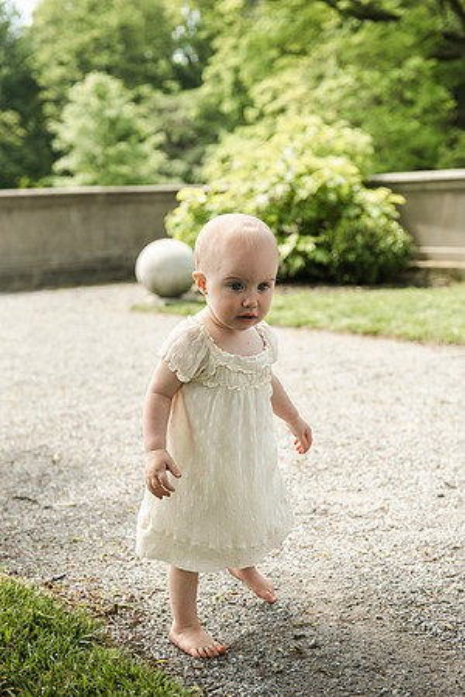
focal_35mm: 55
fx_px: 1066
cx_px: 232
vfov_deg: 36.2
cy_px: 348
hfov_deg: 24.6
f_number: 3.5
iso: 640
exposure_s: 1/4000
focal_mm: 55
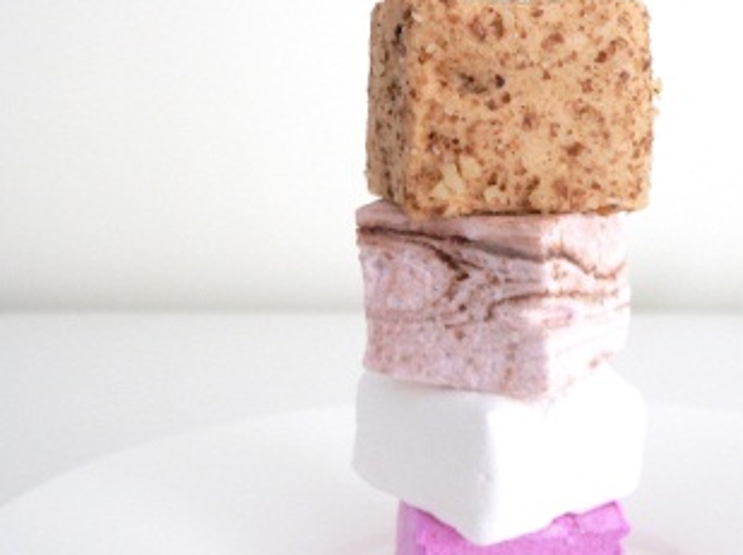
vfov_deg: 26.0
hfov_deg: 33.8
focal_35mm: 56
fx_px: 1201
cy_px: 317
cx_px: 539
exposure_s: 1/15
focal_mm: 6
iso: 200
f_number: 2.8
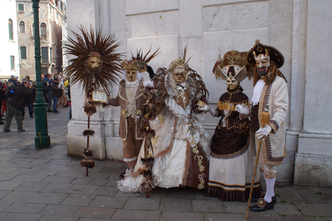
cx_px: 166
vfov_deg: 43.6
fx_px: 277
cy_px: 110
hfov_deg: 61.9
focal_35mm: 30
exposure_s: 1/250
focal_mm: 20
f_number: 4.5
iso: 100
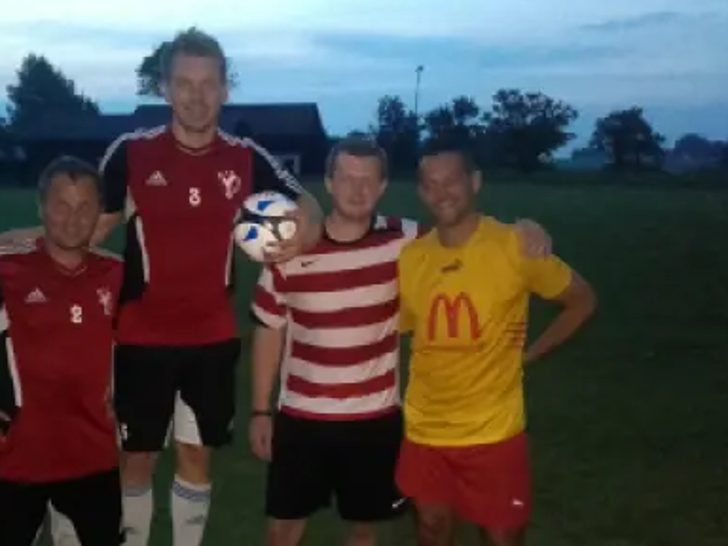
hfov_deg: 43.5
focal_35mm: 43
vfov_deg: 33.4
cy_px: 345
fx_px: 904
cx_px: 276
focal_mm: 3.31
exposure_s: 1/8
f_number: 2.2
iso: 800
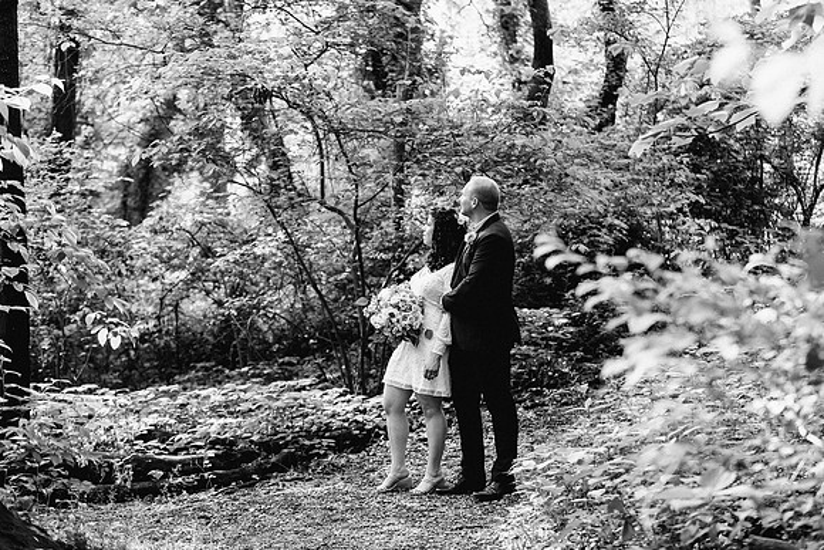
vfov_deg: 18.5
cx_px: 412
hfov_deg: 27.4
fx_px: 1687
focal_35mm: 74
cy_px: 261
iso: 640
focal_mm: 70
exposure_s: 1/320
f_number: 2.8
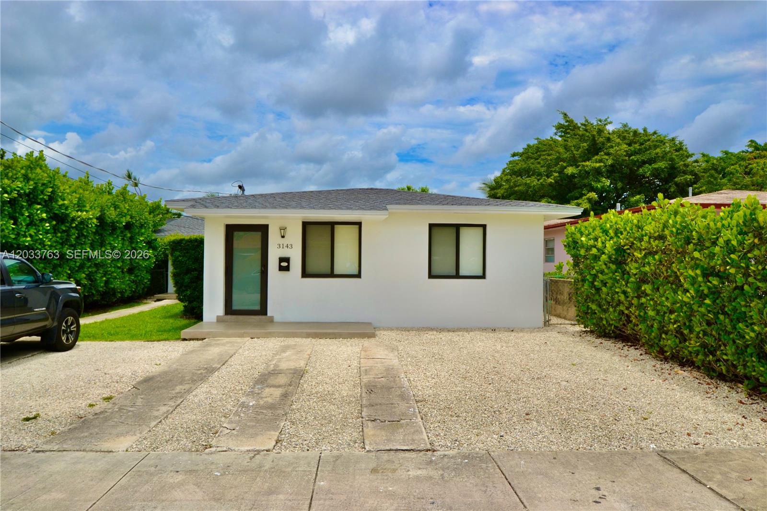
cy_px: 256
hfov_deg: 67.4
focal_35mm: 27
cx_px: 384
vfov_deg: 47.9
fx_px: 575
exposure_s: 1/320
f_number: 9
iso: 100
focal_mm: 18
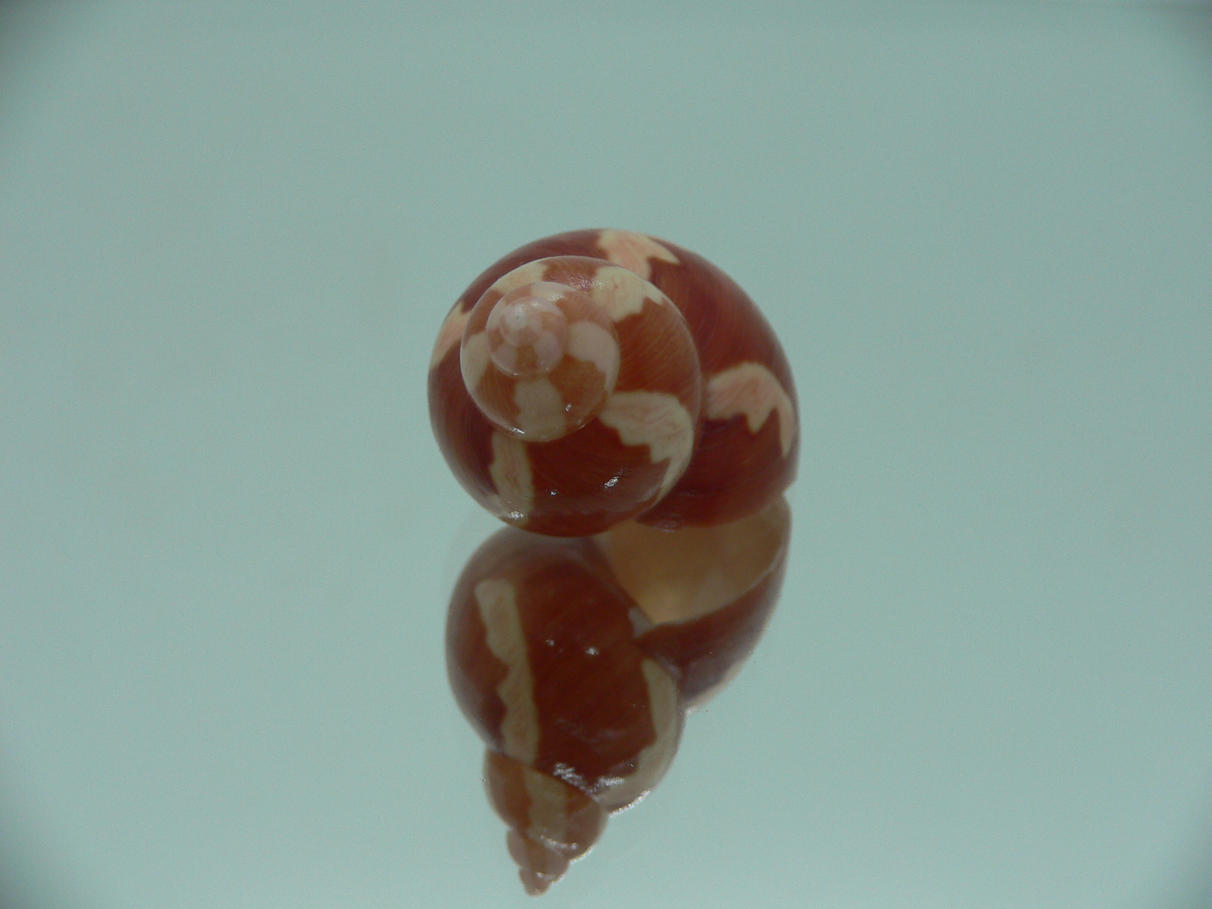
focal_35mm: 35
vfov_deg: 40.7
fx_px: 1225
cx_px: 606
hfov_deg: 52.6
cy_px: 454
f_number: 2.8
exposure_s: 1/60
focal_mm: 4.6
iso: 80
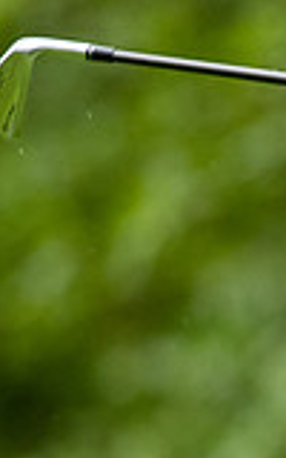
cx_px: 729
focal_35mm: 1658
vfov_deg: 1.3
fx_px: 20677
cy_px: 485
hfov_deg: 0.8
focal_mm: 300
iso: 1600
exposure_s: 1/1000
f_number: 4
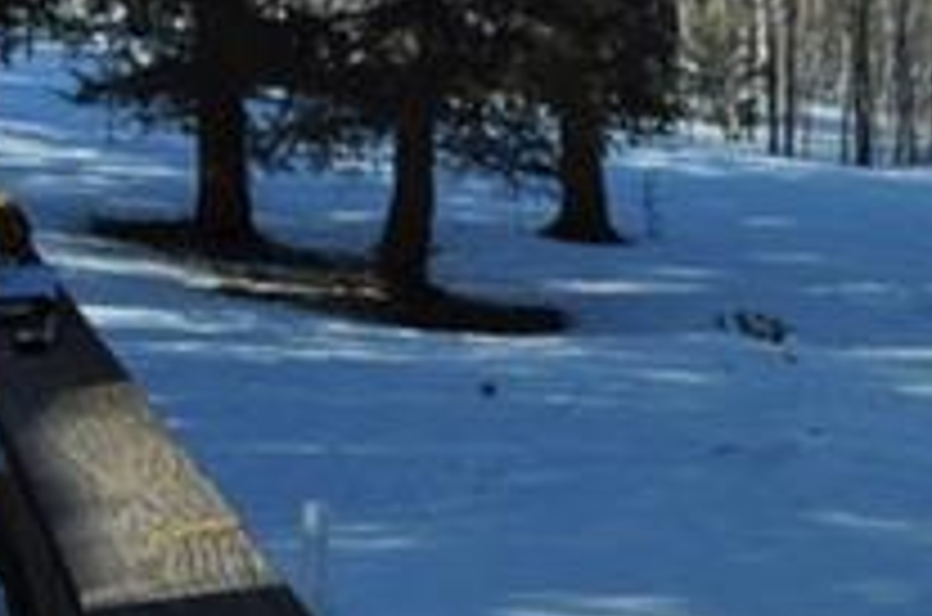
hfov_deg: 11.0
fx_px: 4210
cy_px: 187
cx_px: 2094
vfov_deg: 8.4
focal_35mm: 163
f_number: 10
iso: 200
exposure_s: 1/400
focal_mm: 22
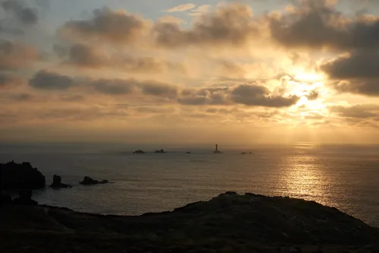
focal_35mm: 66
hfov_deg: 30.5
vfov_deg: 20.6
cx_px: 190
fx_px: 695
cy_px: 126
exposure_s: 1/1000
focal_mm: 24.35
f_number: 4.5
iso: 100
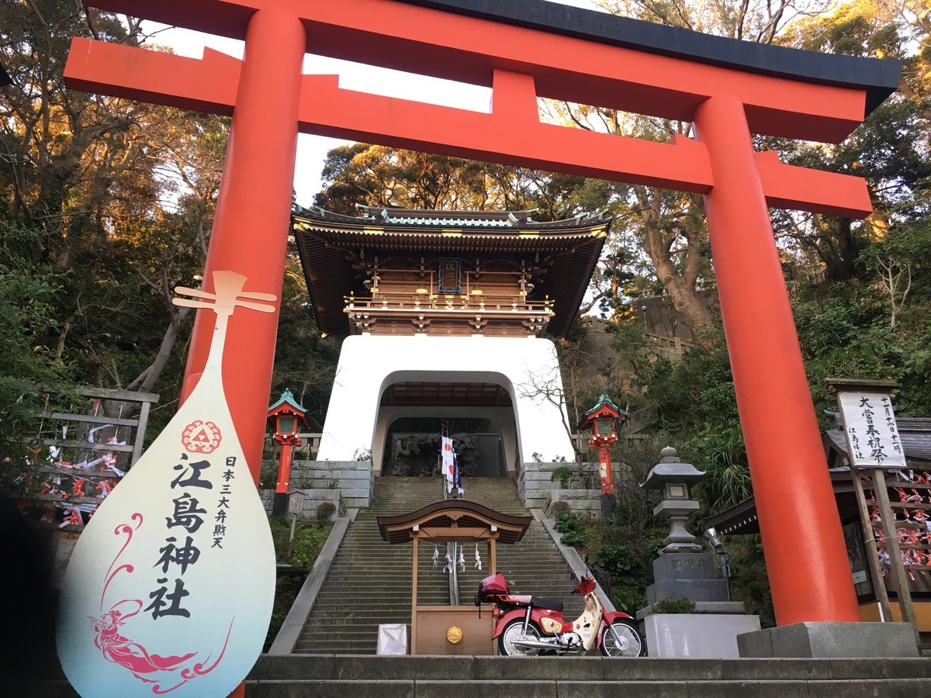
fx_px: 780
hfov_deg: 61.7
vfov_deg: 48.2
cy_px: 349
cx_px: 466
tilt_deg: +25.8
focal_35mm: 29
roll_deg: +0.9
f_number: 2.2
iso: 32
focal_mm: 4.15
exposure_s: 1/30
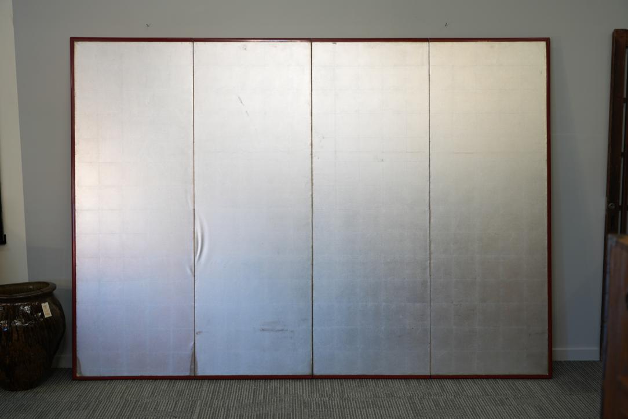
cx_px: 314
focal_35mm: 45
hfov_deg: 43.6
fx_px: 785
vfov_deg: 29.9
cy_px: 210
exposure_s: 1/50
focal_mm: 45
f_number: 4
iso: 160
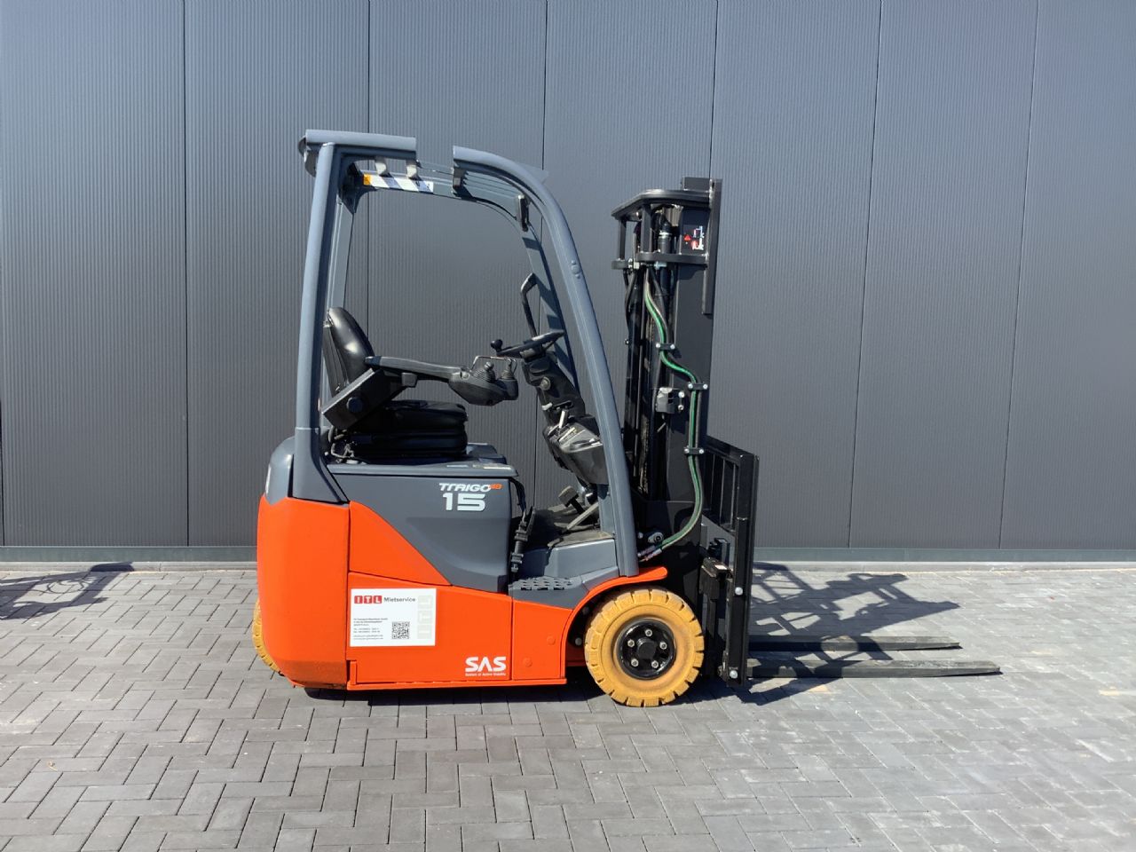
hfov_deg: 58.4
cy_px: 426
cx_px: 568
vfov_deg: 45.4
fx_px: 1017
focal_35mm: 31
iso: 25
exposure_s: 1/509
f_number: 2.4
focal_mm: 3.3
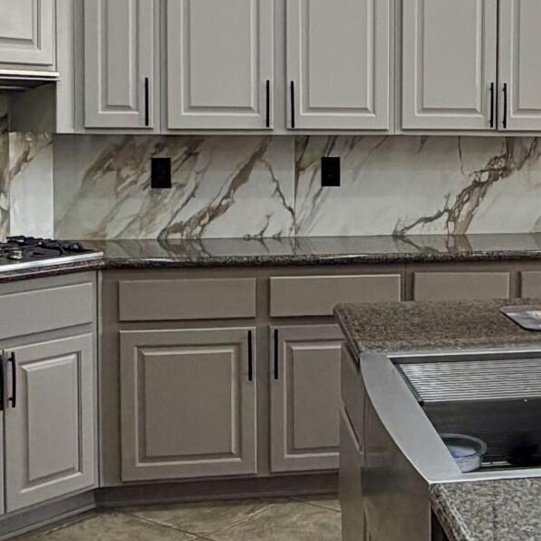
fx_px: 1096
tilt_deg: -2.6
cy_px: 173
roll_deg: -0.2
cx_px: 445
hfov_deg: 27.1
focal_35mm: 62
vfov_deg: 27.5
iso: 160
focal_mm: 2.22
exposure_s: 1/120
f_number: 2.2
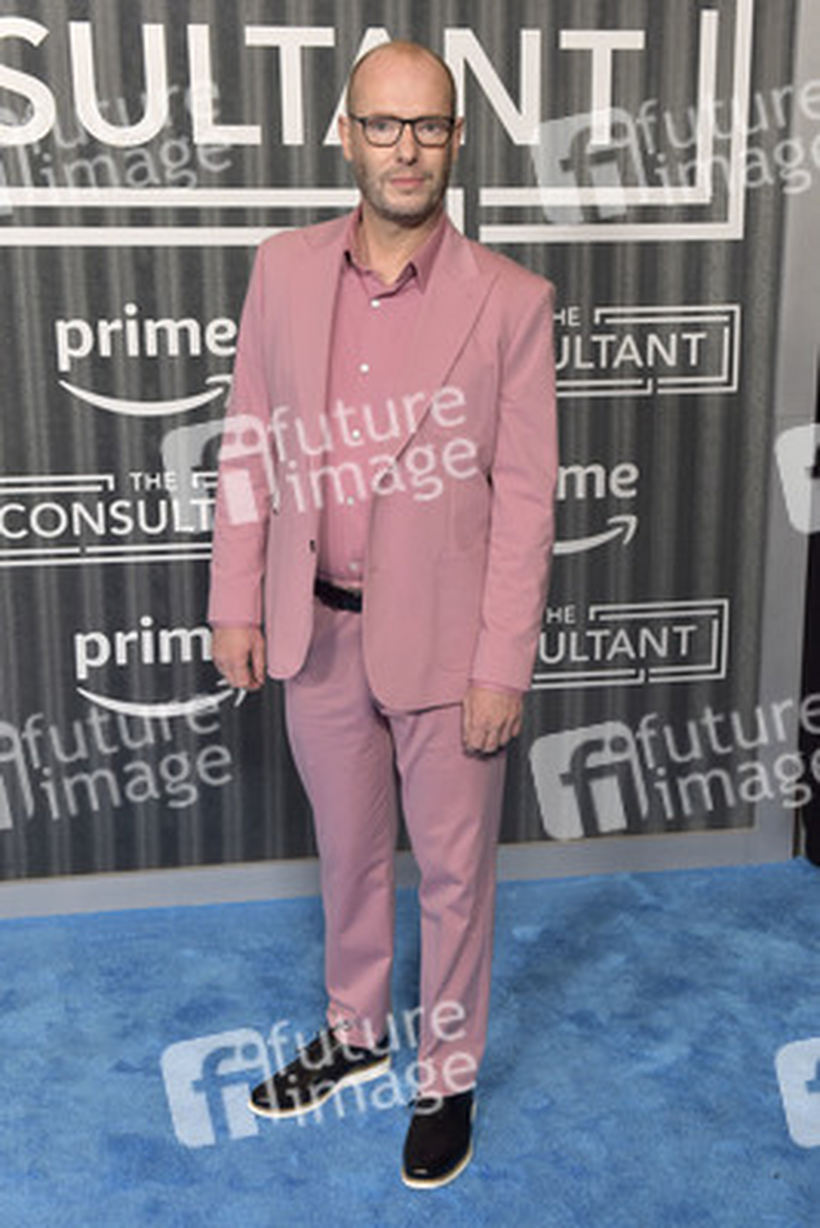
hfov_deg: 30.5
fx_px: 1502
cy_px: 614
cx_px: 410
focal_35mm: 44
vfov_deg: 44.5
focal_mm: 44
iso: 2500
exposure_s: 1/250
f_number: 6.3
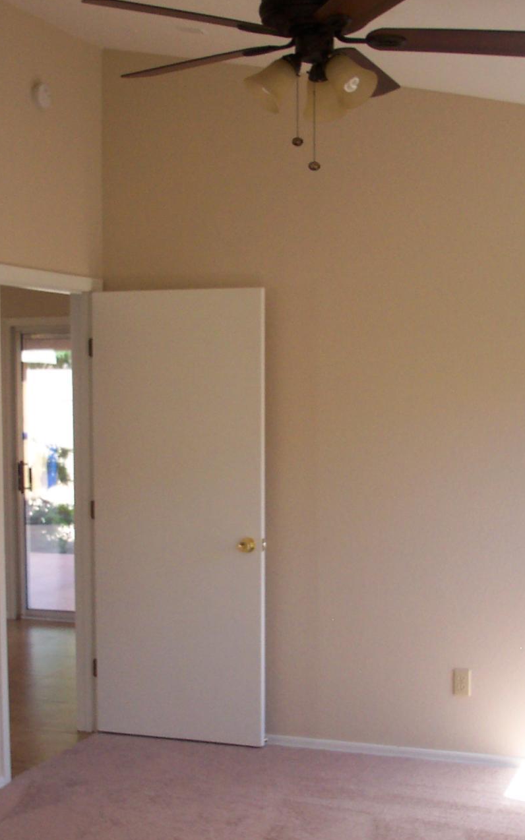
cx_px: 263
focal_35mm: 56
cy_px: 516
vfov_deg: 36.1
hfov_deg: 23.1
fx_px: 1282
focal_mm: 7.5
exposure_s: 1/180
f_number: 2.8
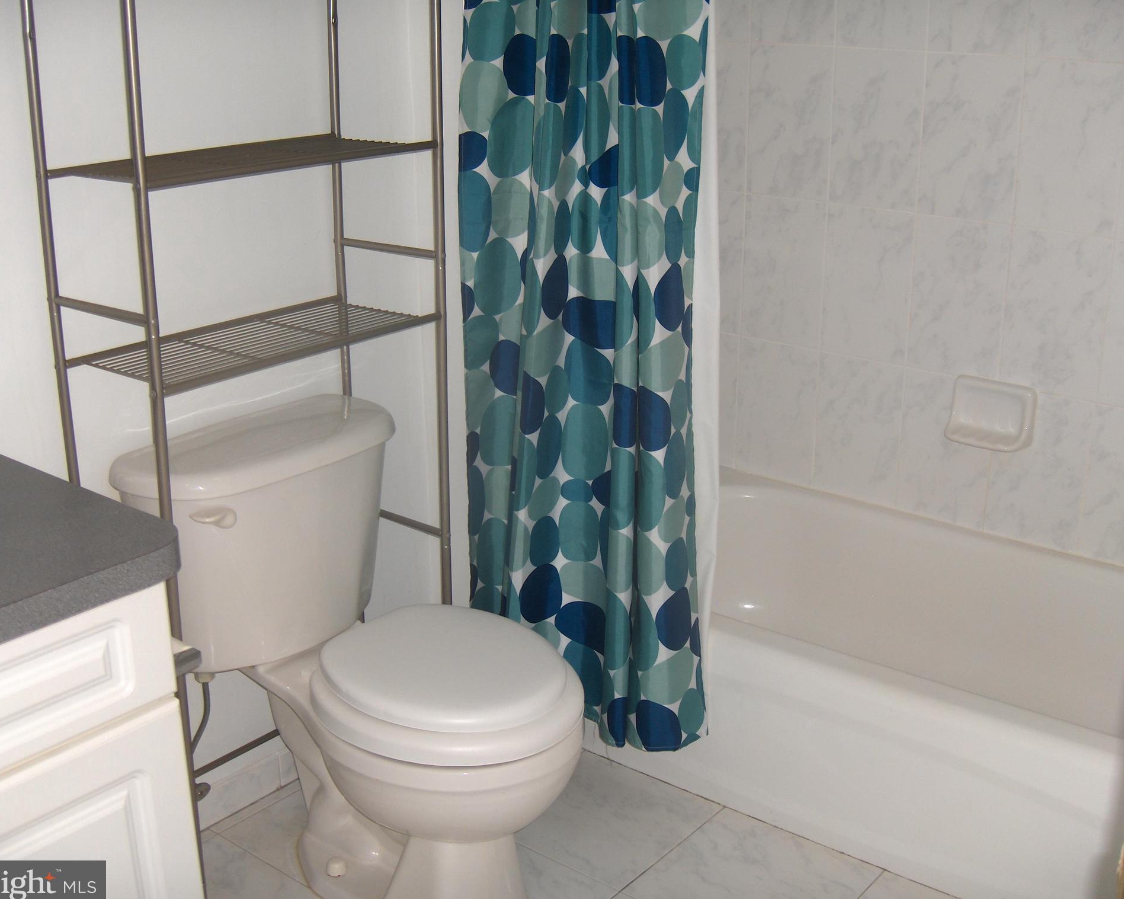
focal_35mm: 41
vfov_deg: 36.5
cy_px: 454
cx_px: 562
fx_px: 1364
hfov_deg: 44.8
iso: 100
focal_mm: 8
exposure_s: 1/60
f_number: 2.8
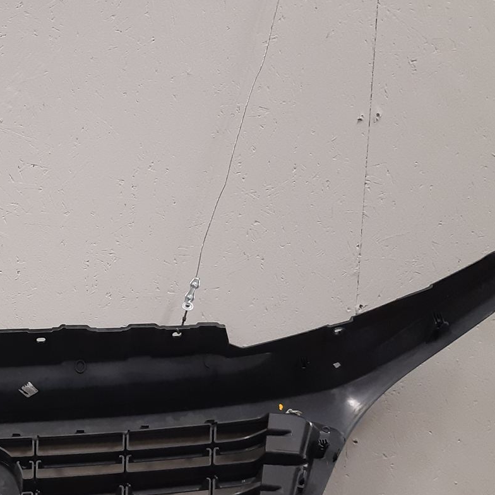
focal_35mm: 60
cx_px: -17
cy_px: 371
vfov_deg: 28.2
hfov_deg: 26.8
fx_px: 971
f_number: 1.7
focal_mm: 3.93
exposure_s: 1/50
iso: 160
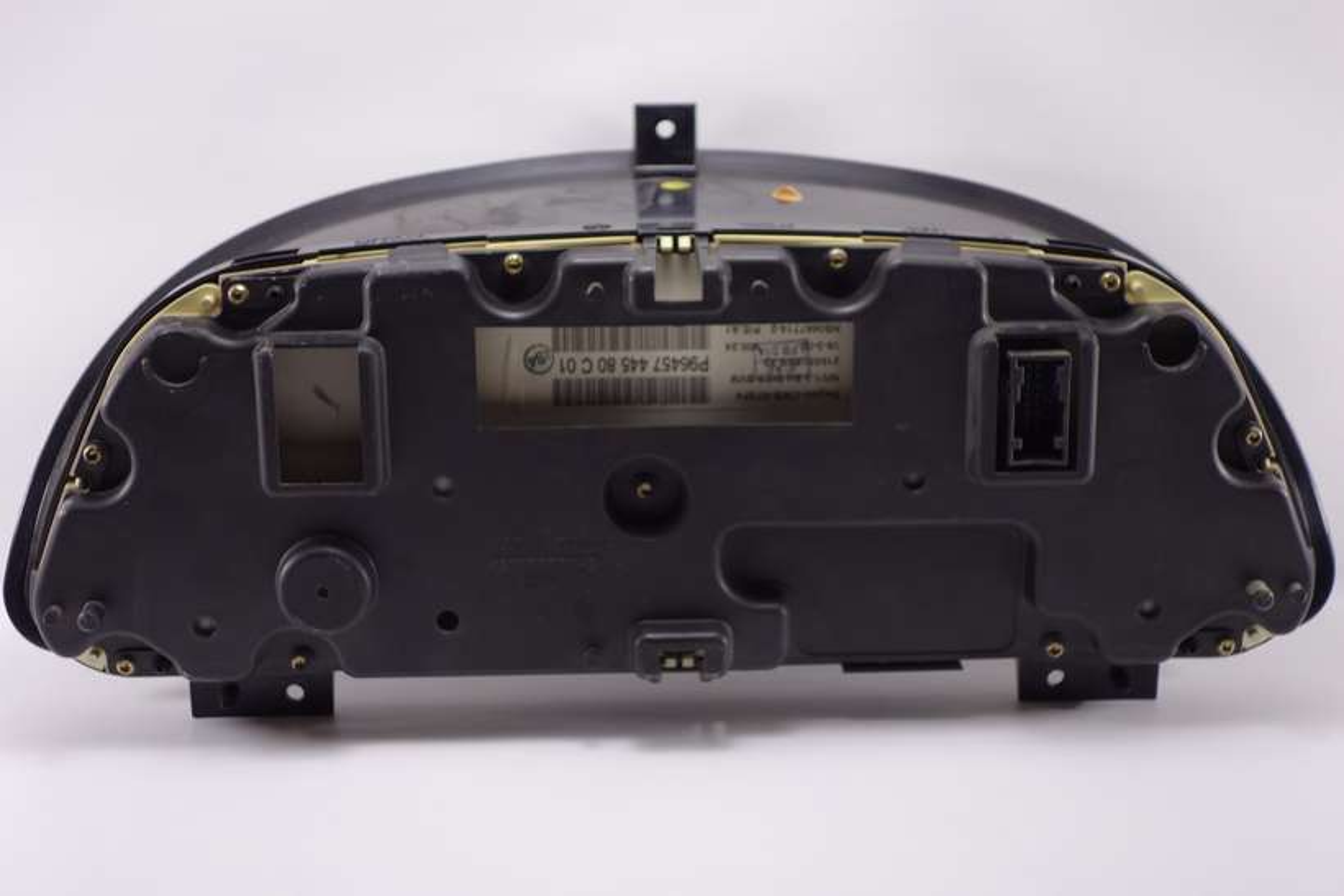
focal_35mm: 62
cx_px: 672
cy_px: 448
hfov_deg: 32.4
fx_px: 2315
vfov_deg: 21.9
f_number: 3.5
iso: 250
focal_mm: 23.01
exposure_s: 1/80
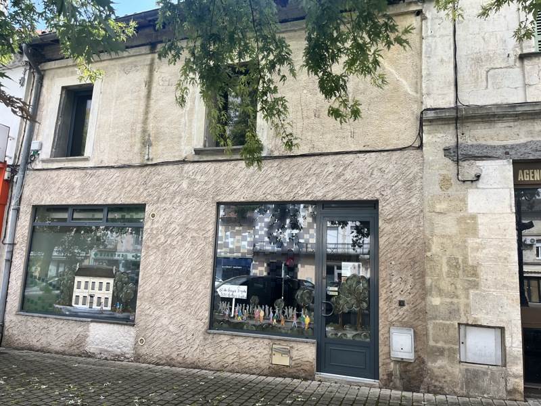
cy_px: 203
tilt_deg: +10.2
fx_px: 406
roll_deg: -2.7
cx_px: 270
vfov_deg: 53.1
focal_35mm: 26
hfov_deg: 67.3
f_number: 1.6
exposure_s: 1/602
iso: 50
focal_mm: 5.1
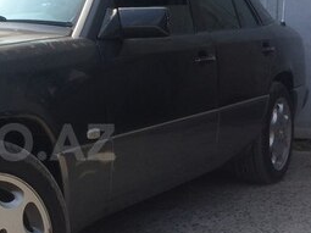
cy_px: 142
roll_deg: +0.0
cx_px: -10
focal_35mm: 75
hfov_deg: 24.6
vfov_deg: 19.6
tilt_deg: -8.0
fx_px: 674
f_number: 2.2
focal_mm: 4.15
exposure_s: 1/1244
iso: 32
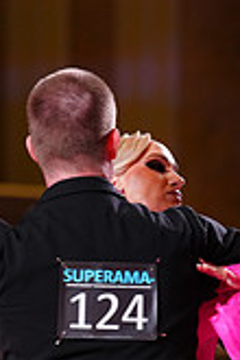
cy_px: 434
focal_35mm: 400
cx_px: 156
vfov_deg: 5.1
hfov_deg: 3.4
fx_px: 4000
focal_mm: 114
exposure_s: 1/400
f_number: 2.8
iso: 1250
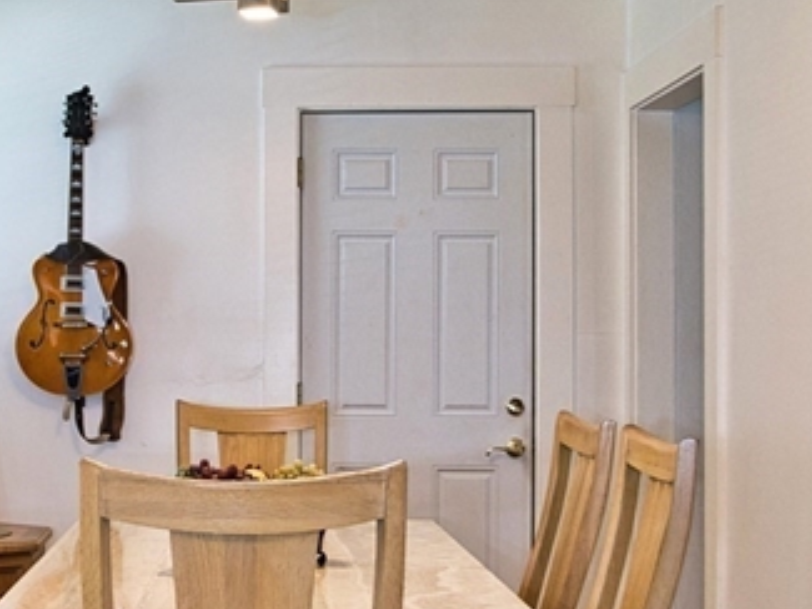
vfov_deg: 23.3
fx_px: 1478
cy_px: 317
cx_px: 246
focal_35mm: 63
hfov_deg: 30.4
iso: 100
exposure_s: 1/100
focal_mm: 10
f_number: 1.7
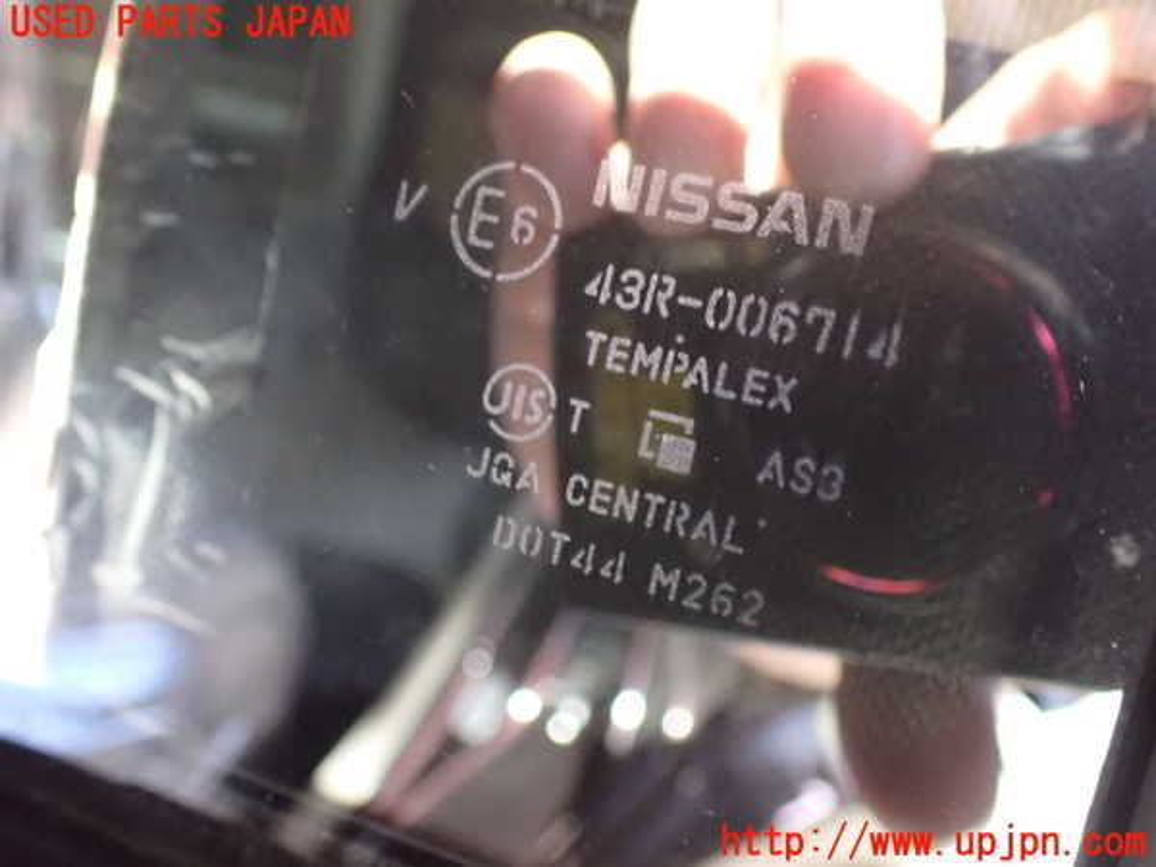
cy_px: 434
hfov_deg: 60.0
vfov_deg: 46.8
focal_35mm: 30
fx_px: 1002
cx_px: 578
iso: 1600
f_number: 2.3
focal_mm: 5.4
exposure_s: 1/30
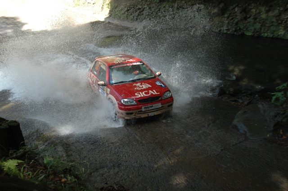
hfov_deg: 33.4
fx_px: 480
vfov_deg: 22.6
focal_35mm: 60
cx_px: 144
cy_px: 96
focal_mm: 40
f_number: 5.6
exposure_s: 1/320
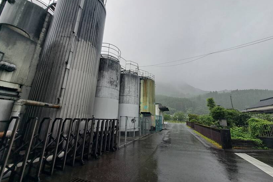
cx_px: 138
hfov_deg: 104.3
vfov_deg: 81.1
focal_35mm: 14
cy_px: 86
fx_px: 106
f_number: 2.2
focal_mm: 1.74
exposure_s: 1/324
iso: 50
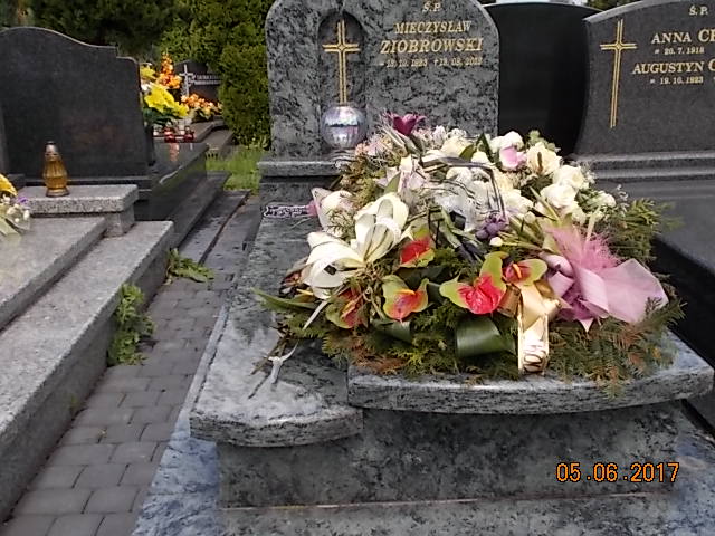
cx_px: 358
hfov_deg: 47.9
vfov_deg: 36.8
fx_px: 806
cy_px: 268
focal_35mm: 39
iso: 80
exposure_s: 1/500
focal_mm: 6.9
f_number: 3.9
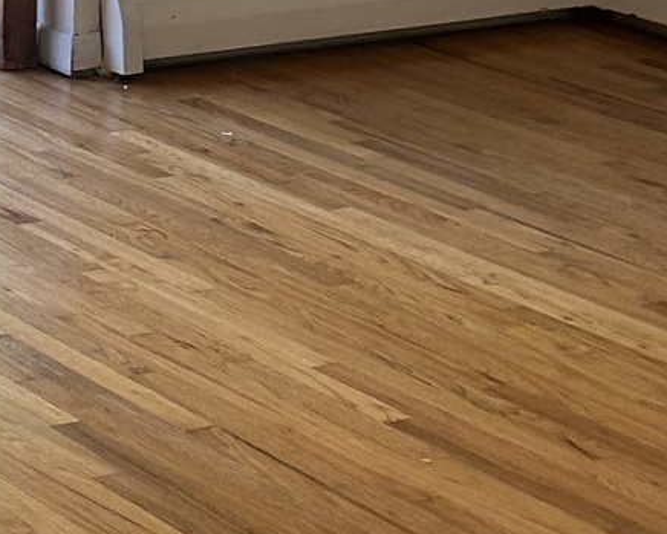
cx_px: -603
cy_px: -115
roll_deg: +0.1
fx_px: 2646
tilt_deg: -9.4
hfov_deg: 12.8
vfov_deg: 11.3
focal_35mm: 134
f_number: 1.5
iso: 80
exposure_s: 1/120
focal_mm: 5.7
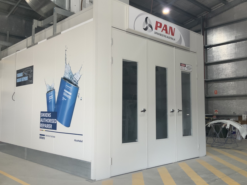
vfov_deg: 39.7
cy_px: 93
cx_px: 132
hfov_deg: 51.3
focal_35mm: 36
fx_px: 257
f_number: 1.8
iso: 40
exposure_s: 1/122
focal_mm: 3
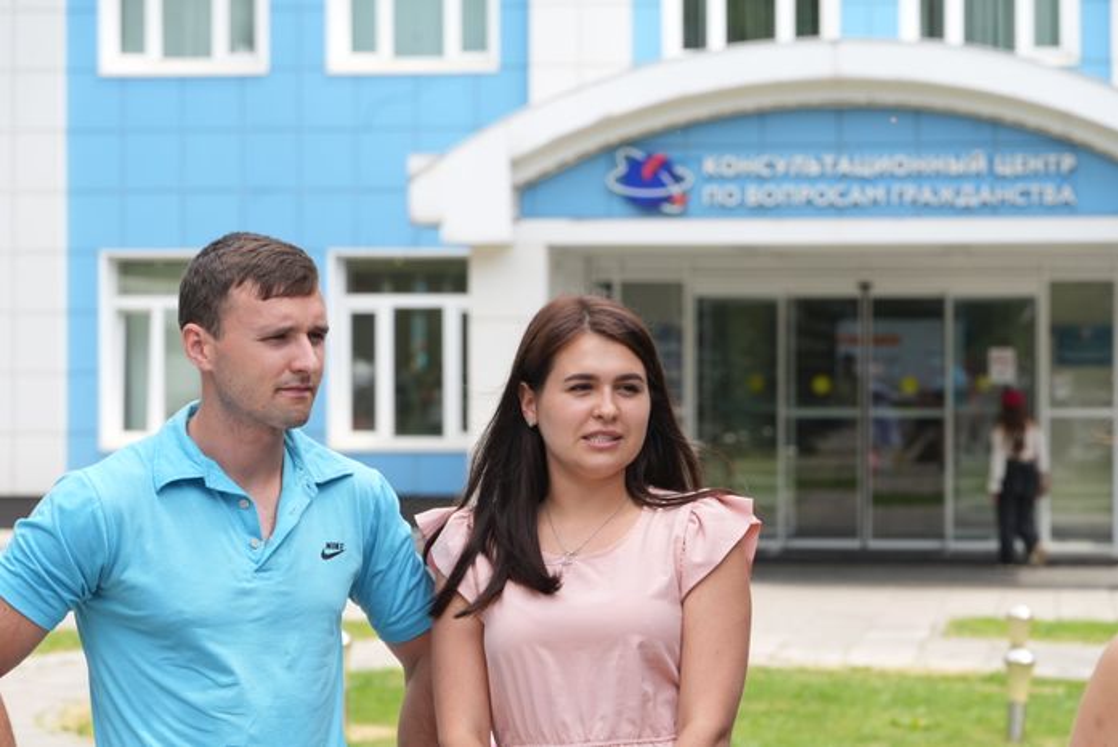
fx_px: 3823
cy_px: 374
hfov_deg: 16.6
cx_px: 559
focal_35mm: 123
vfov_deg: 11.2
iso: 640
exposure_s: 1/500
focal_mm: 123
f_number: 8
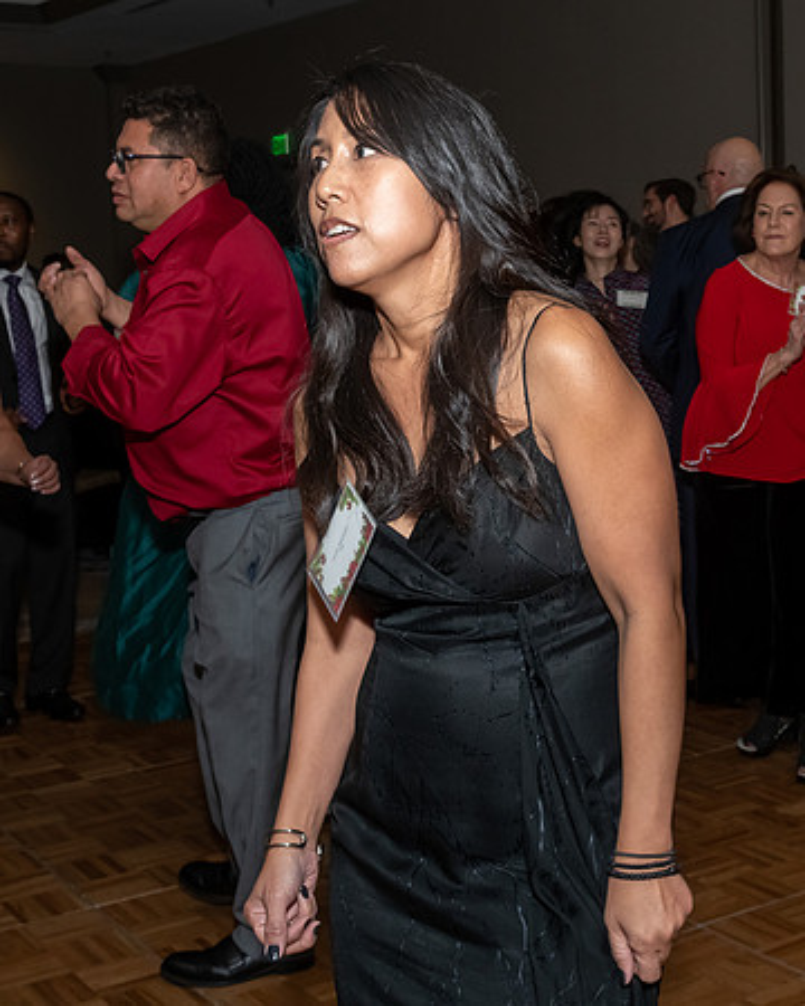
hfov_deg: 26.5
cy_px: 390
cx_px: 580
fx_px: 1695
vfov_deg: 32.9
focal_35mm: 57
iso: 500
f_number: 6.3
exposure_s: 1/250
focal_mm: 22
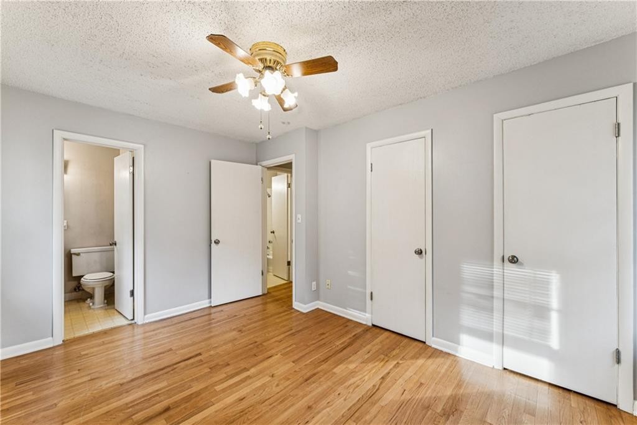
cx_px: 318
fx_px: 248
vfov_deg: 81.2
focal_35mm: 14
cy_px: 212
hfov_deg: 104.3
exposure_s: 1/6
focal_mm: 14
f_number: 11
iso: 400
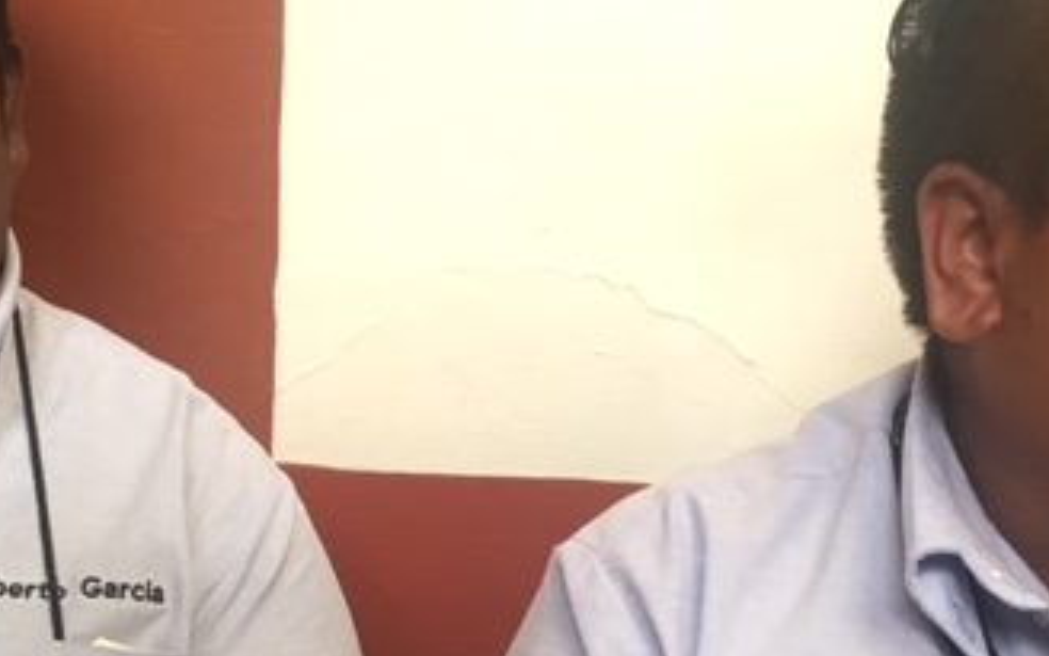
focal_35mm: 60
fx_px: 1715
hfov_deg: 34.0
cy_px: 458
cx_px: 595
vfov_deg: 21.5
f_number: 2.2
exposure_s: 1/30
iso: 100
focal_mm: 4.15
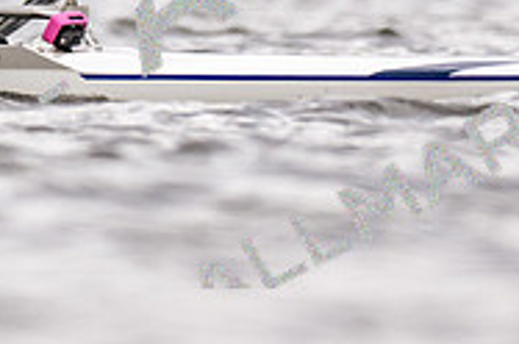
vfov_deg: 0.5
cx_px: -111
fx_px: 40225
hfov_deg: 0.7
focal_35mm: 2795
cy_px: -186
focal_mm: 600
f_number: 4
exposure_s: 1/2500
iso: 500
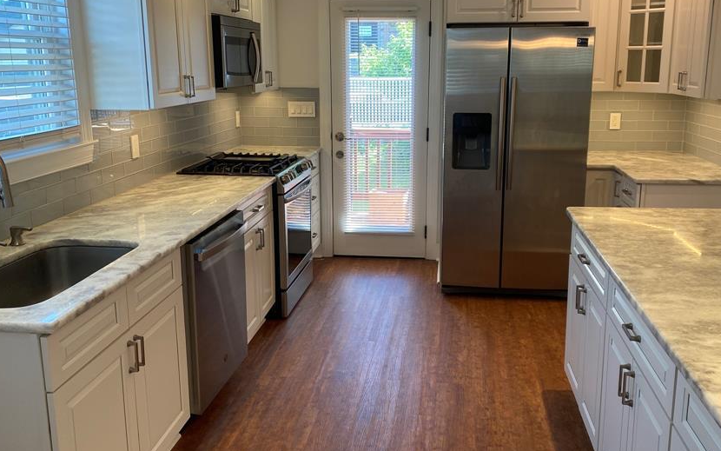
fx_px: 668
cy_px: 211
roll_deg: +0.5
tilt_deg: -13.9
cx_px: 380
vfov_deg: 37.3
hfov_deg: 56.7
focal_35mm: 34
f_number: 1.8
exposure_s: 1/120
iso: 80
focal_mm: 4.25
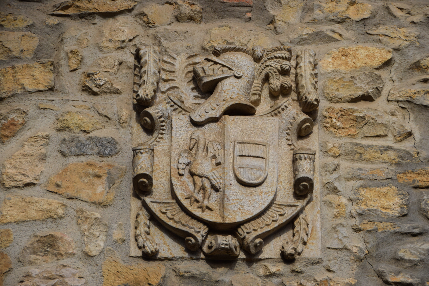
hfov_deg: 13.4
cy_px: 143
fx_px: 1823
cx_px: 214
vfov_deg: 9.0
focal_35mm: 153
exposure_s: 1/400
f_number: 10
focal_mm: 102
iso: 200
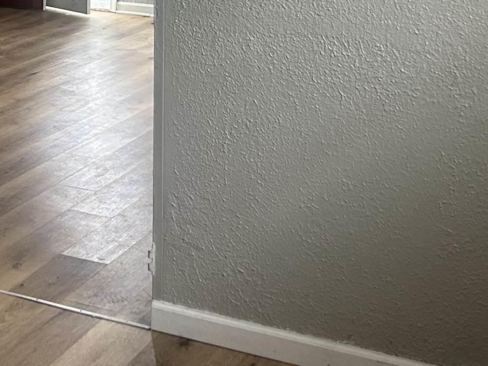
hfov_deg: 24.3
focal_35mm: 79
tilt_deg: -5.5
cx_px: 95
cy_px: -70
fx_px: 1114
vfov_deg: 17.8
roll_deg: +0.5
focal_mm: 5.7
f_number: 1.5
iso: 125
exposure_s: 1/71
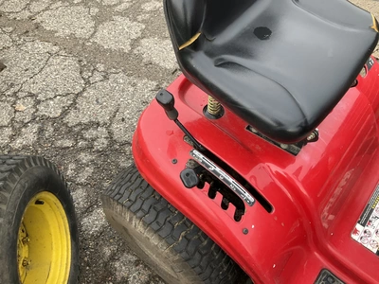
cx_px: 190
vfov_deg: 48.2
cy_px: 142
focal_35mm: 29
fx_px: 318
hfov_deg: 61.7
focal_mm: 3
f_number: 1.8
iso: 50
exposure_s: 1/122
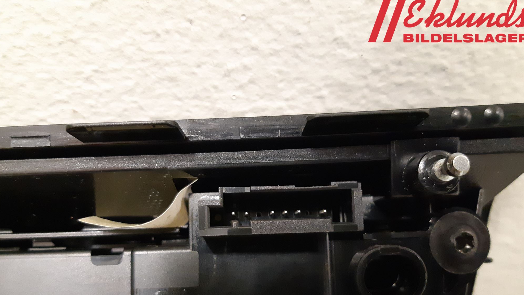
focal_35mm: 29
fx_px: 403
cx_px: 261
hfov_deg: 66.1
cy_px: 199
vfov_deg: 39.6
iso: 500
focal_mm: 3.93
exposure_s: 1/25
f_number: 1.7
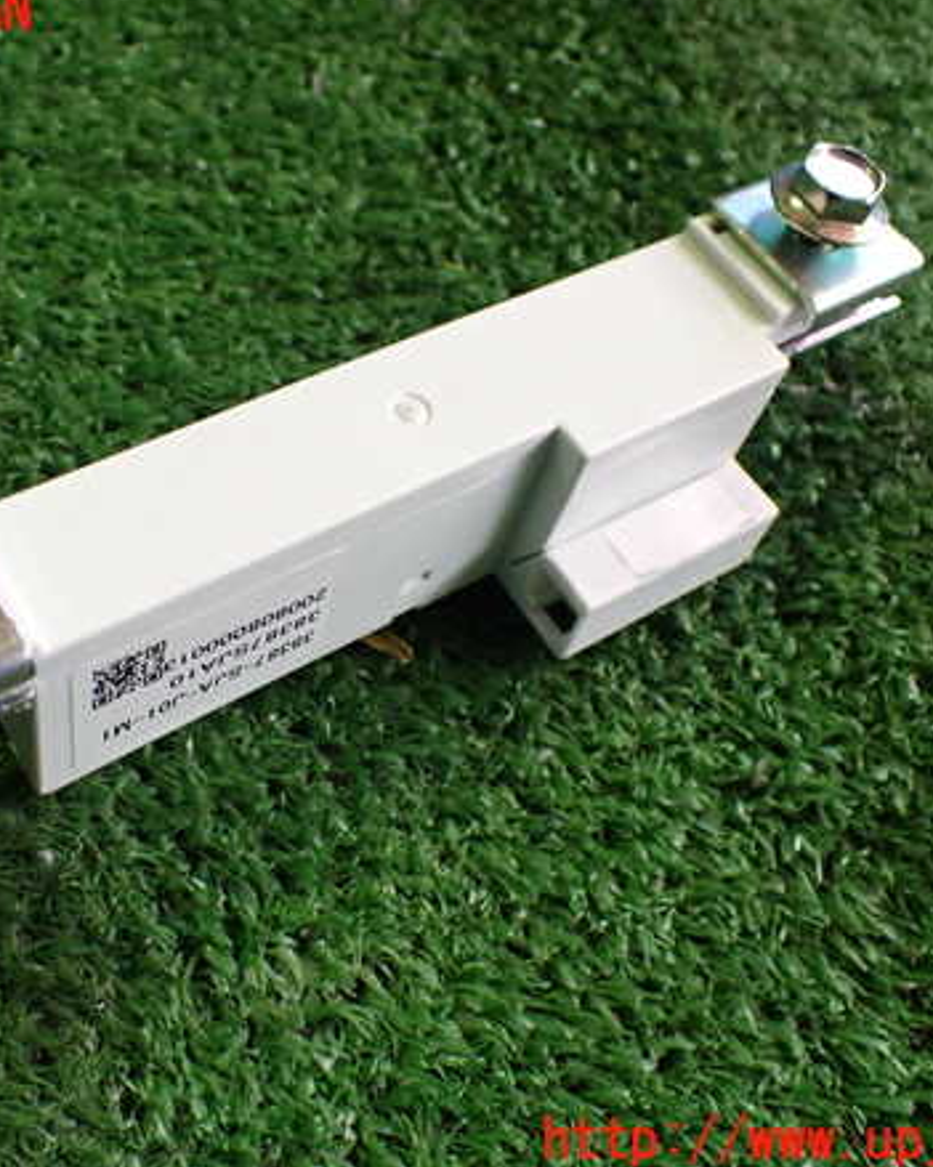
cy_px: 577
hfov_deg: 37.1
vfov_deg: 45.8
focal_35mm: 40
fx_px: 1381
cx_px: 346
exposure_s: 1/125
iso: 400
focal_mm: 5.4
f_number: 2.3
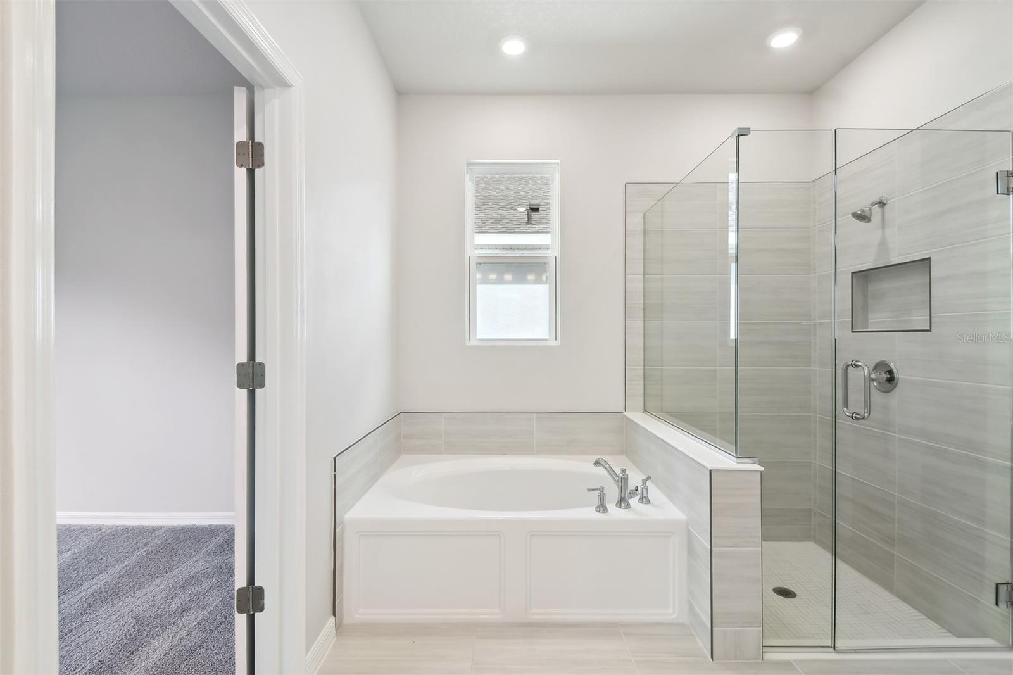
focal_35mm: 15
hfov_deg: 100.4
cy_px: 338
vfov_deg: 77.3
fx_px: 422
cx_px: 506
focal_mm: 10
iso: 100
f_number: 7.1
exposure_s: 1/25
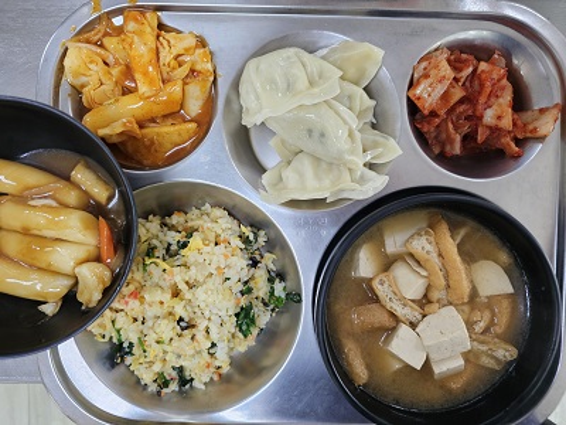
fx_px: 376
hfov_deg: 73.9
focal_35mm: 23
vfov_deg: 58.9
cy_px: 212
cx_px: 283
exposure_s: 1/100
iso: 320
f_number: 1.7
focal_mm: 6.3
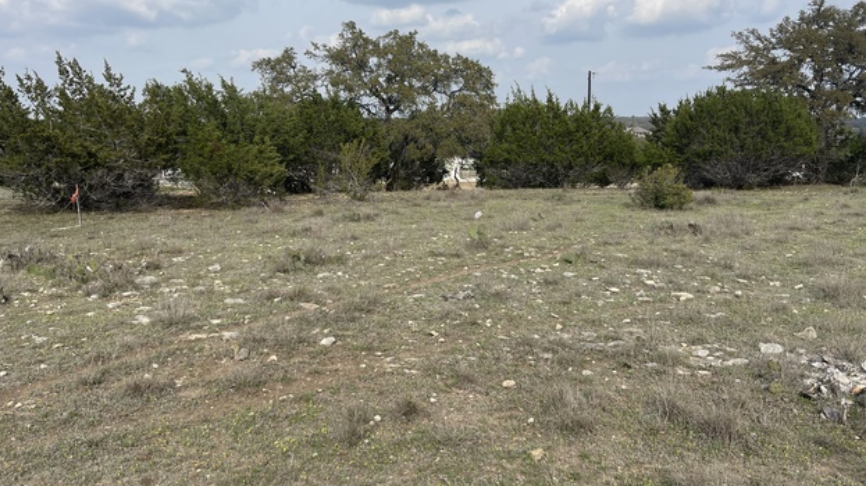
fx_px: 643
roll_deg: -0.1
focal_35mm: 28
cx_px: 439
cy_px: 183
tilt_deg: -6.1
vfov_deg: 41.2
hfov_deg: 67.9
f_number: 1.6
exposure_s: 1/3559
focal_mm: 5.1
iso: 32
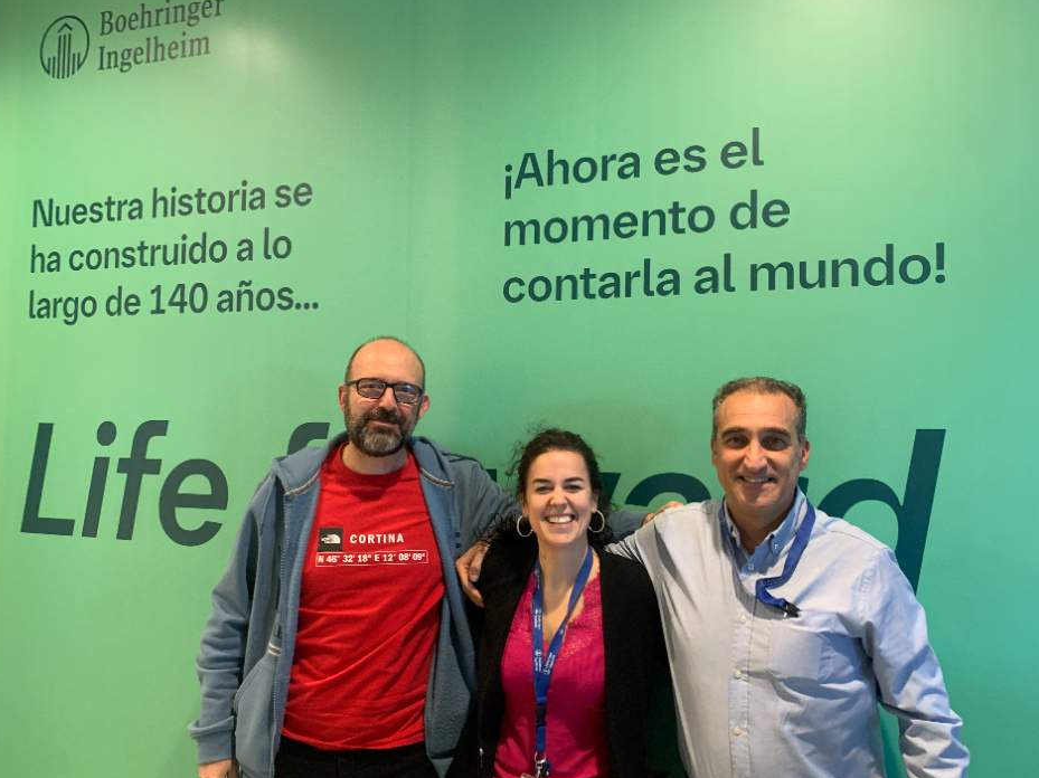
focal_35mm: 28
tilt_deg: +2.7
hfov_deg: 63.5
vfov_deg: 49.7
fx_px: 840
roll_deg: -1.2
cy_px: 414
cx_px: 509
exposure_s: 1/60
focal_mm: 4.25
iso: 200
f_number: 1.8
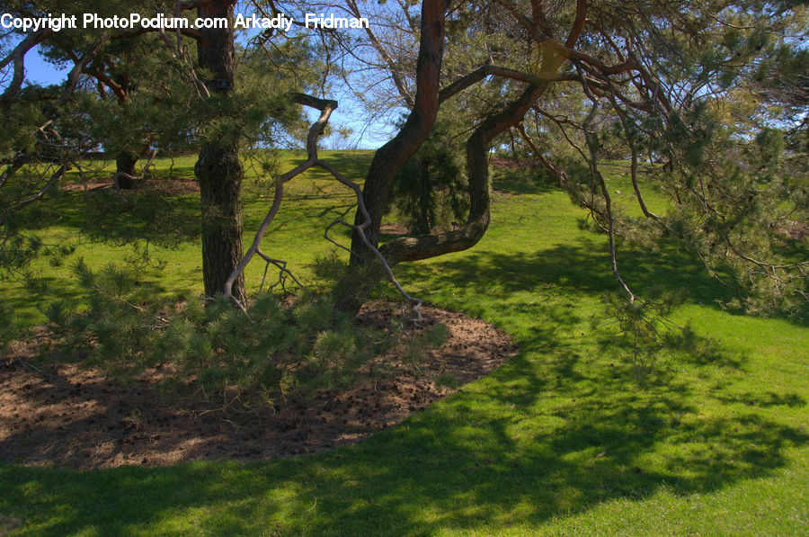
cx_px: 404
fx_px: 808
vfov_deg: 36.8
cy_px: 268
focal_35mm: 36
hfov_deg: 53.2
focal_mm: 24
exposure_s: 1/200
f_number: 7.1
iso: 200
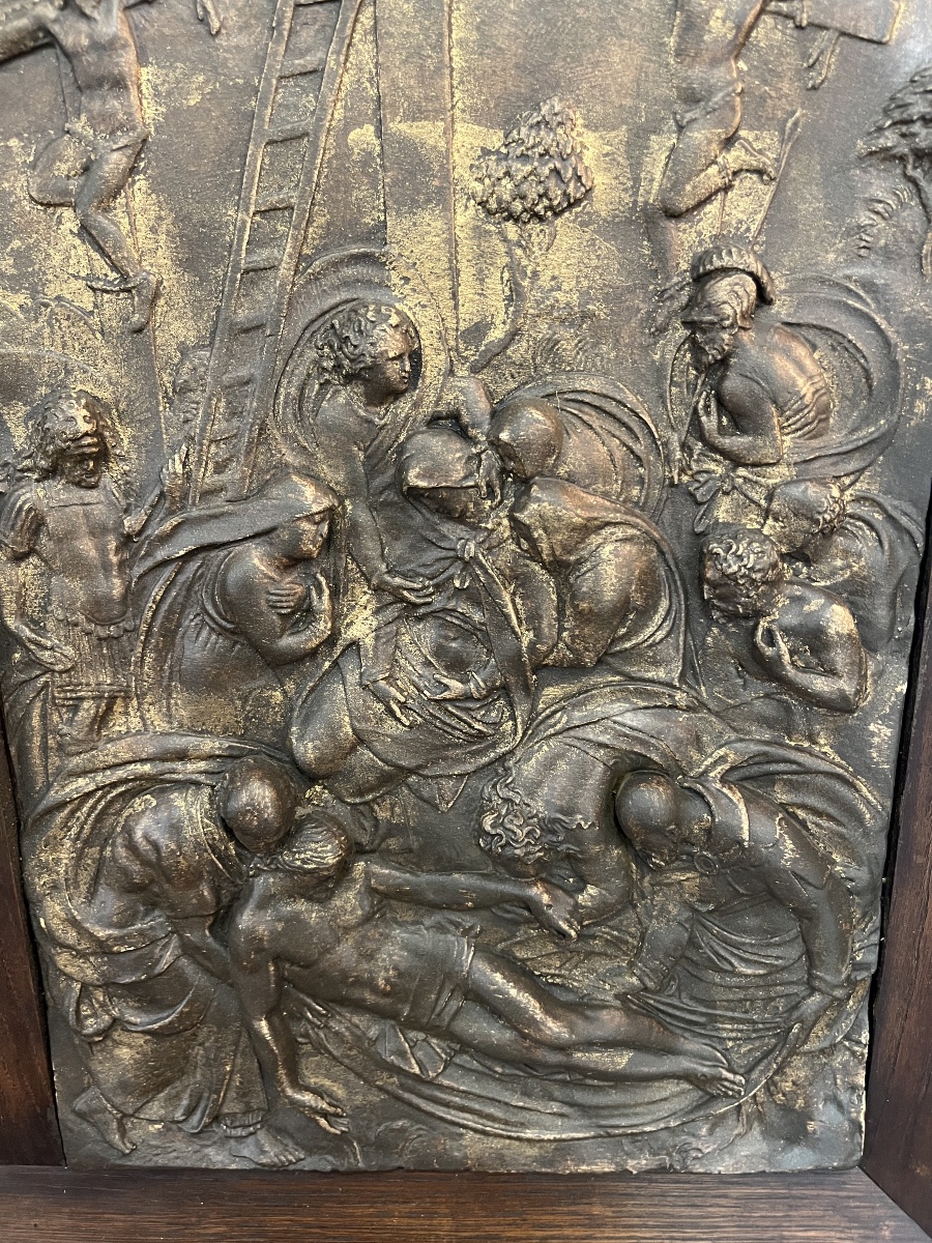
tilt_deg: -23.5
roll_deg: +1.1
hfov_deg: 53.1
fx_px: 933
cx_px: 466
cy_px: 622
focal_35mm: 26
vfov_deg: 67.3
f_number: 1.6
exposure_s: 1/33
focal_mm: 5.1
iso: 500
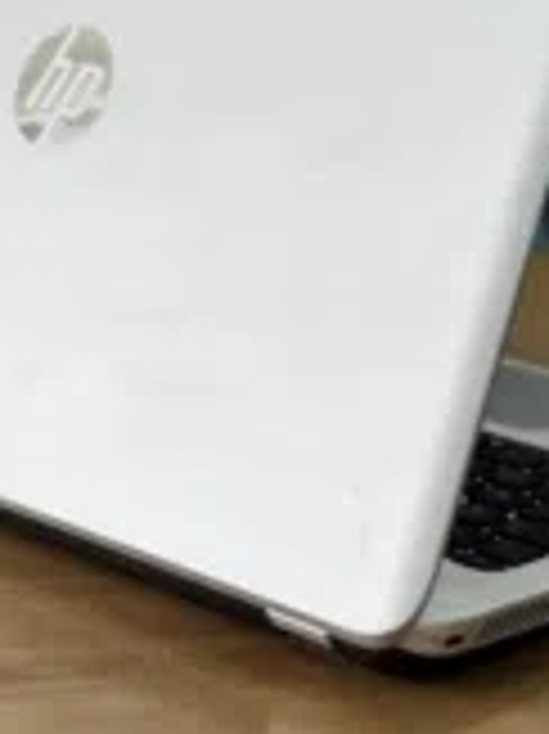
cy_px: 18
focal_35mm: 118
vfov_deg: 16.4
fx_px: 2499
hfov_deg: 12.5
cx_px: 243
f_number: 1.78
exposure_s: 1/428
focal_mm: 6.76
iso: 64
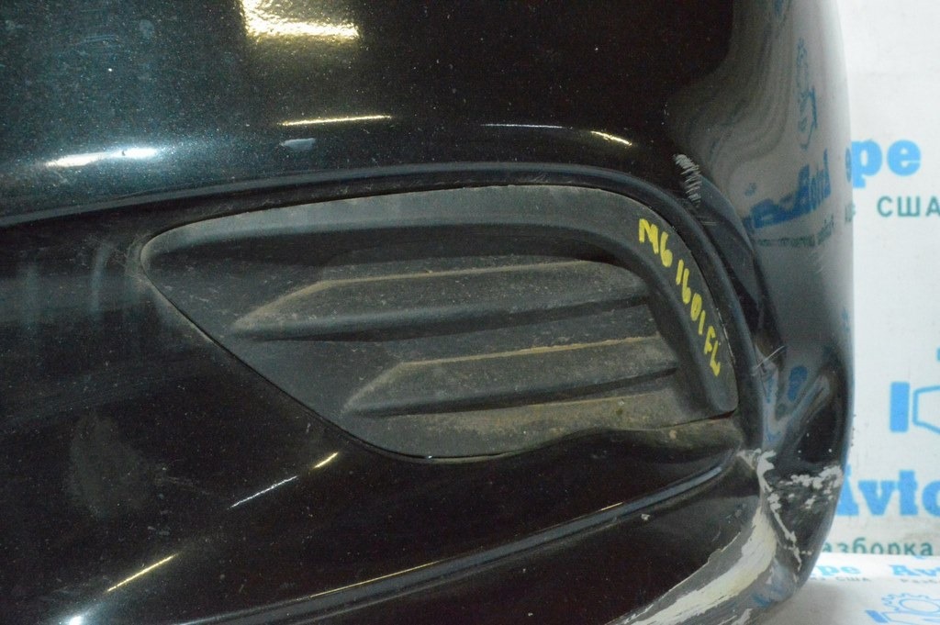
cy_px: 312
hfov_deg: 62.0
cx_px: 470
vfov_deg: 43.5
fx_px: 783
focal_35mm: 30
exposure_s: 1/50
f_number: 16
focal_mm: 20
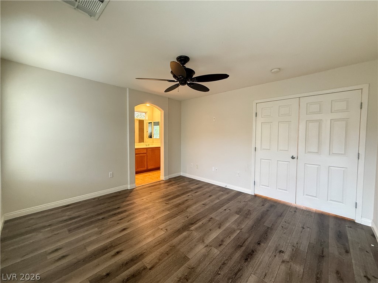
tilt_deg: -2.1
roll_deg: -0.4
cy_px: 142
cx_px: 189
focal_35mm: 14
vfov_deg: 85.7
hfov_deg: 102.1
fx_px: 153
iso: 500
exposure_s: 1/60
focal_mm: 2.22
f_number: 2.2
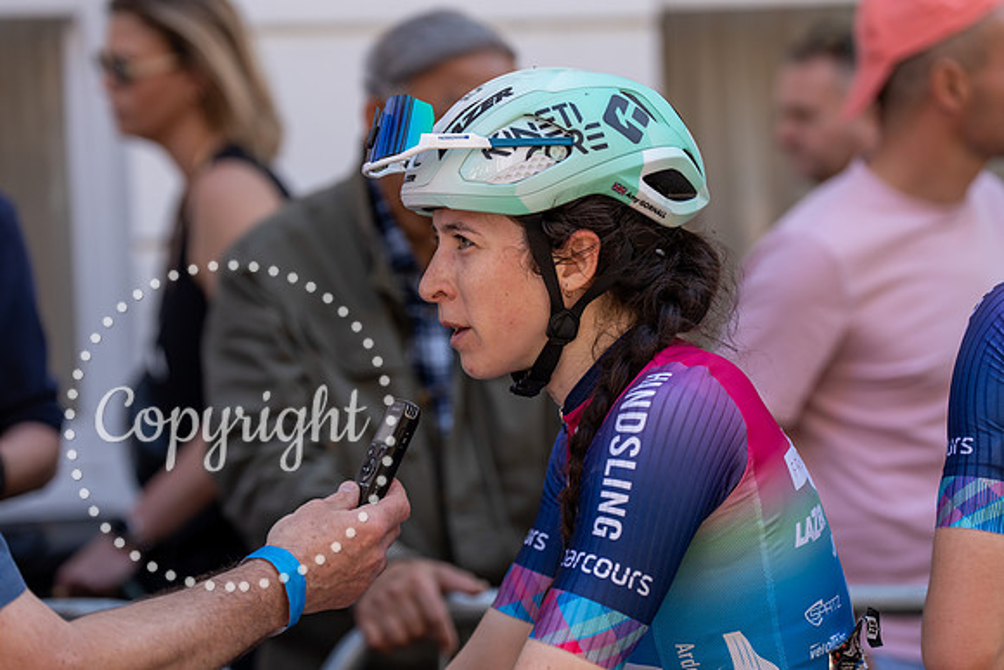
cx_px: 502
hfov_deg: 14.7
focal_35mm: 140
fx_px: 3905
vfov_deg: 9.8
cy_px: 335
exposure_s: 1/500
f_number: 3.5
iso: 100
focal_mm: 140
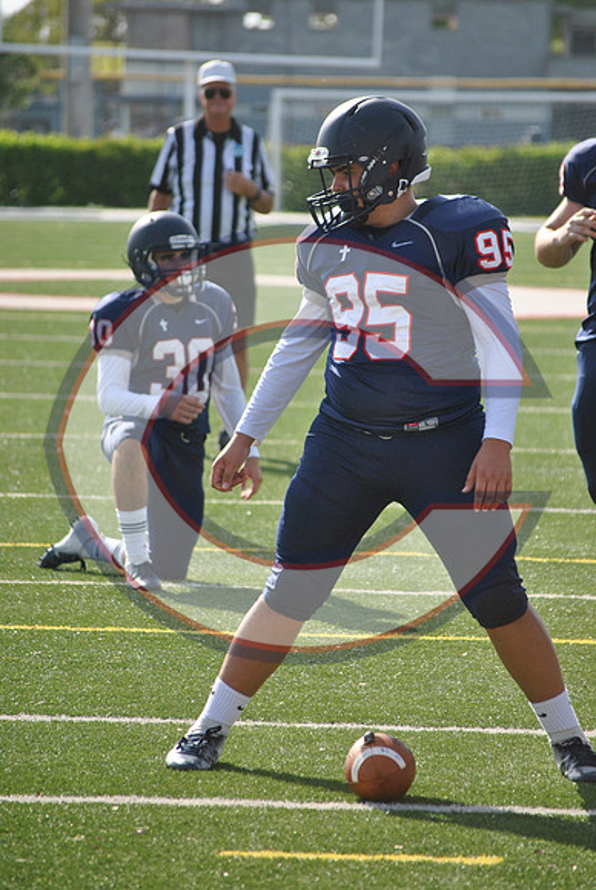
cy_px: 445
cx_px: 298
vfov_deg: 9.1
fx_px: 5574
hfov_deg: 6.1
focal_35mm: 225
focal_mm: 150
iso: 360
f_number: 5
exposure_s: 1/1000
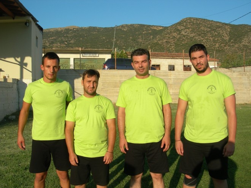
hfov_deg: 49.0
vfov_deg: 37.7
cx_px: 126
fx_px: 275
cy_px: 94
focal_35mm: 38
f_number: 4.8
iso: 50
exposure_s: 1/504
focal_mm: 7.8
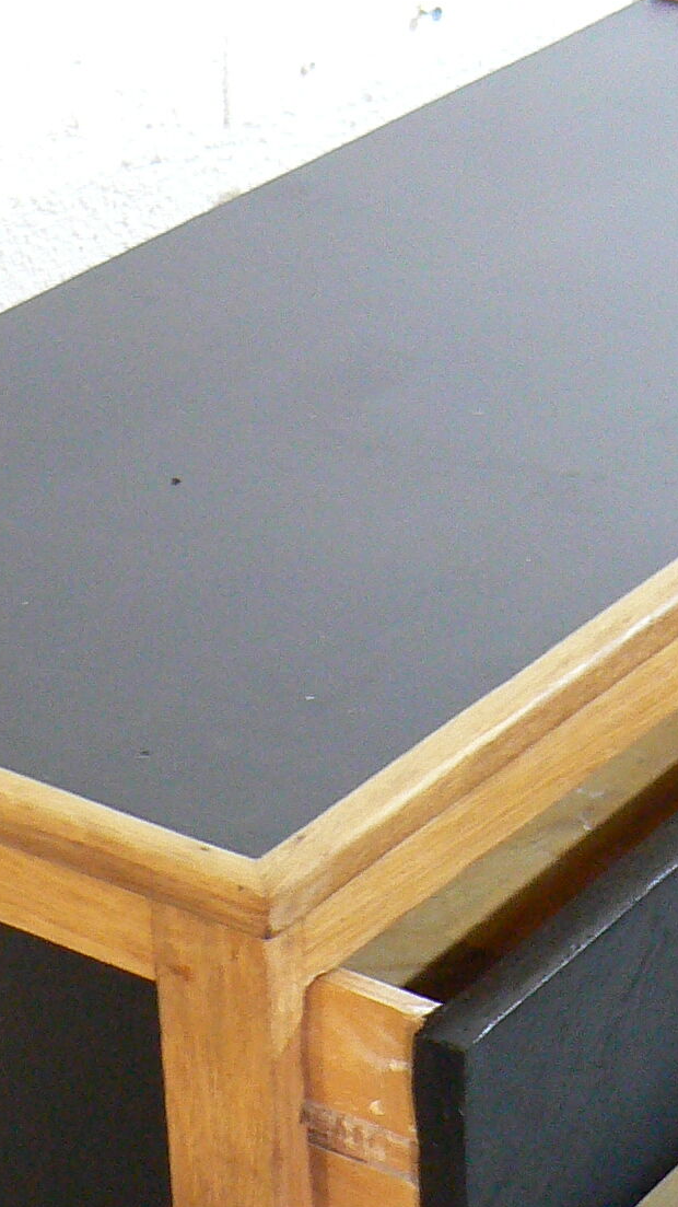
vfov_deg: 19.8
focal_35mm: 107
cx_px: 682
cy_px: 912
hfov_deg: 11.2
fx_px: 3422
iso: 200
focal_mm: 6.4
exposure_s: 1/13
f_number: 2.8
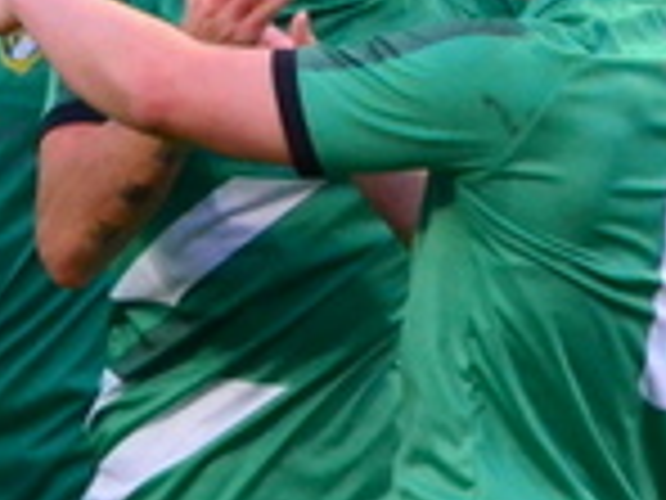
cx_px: 396
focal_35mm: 611
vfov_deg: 2.4
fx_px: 11755
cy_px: 351
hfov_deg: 3.2
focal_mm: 70
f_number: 5.6
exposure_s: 1/640
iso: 3200
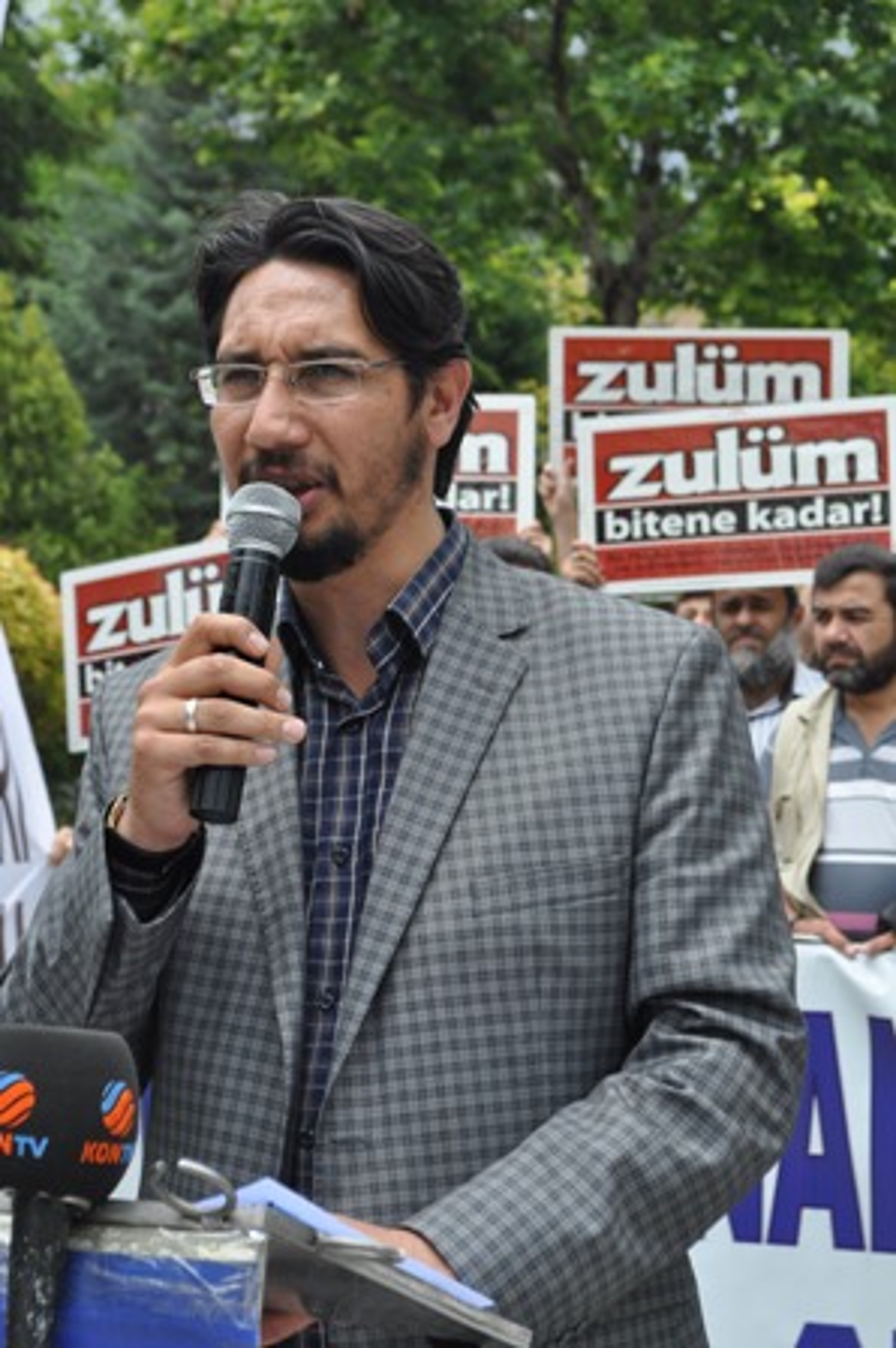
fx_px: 3085
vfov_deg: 24.6
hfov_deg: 16.5
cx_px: 448
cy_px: 674
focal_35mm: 82
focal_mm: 55
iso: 200
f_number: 9
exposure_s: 1/320
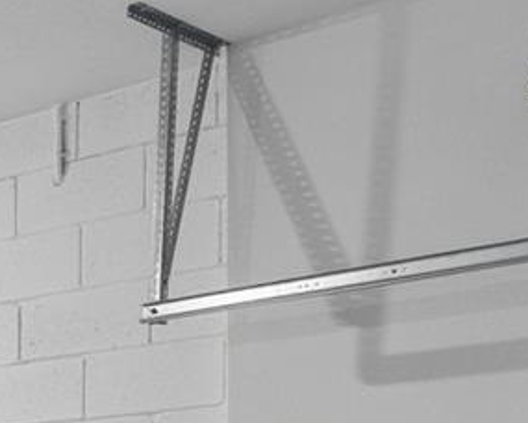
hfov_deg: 14.5
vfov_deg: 18.4
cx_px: -765
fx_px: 1235
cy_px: 512
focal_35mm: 79
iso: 100
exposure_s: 1/8
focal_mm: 10
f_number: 7.1
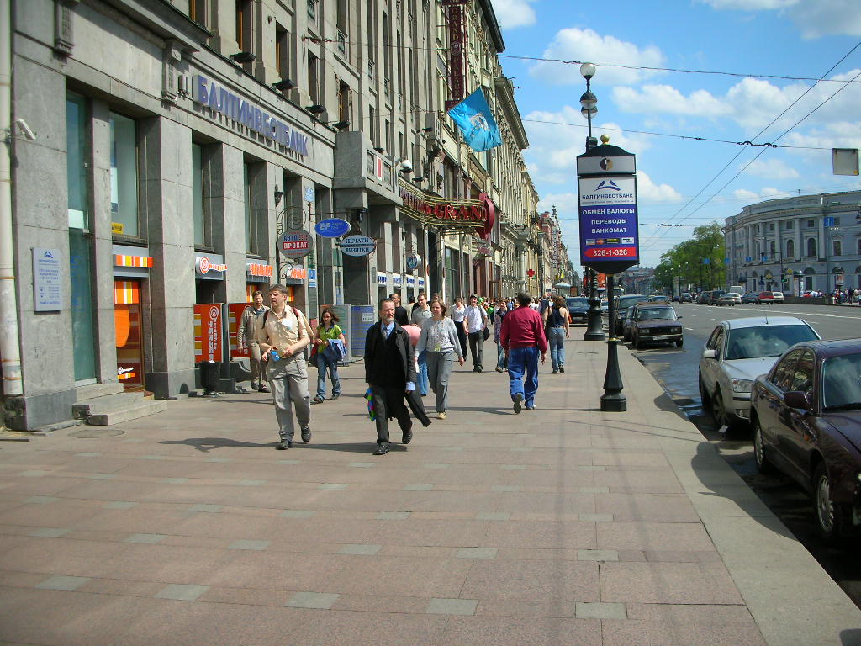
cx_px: 430
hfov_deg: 52.6
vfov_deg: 40.7
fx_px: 871
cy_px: 323
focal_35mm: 35
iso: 50
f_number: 8.5
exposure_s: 1/146
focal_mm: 5.8
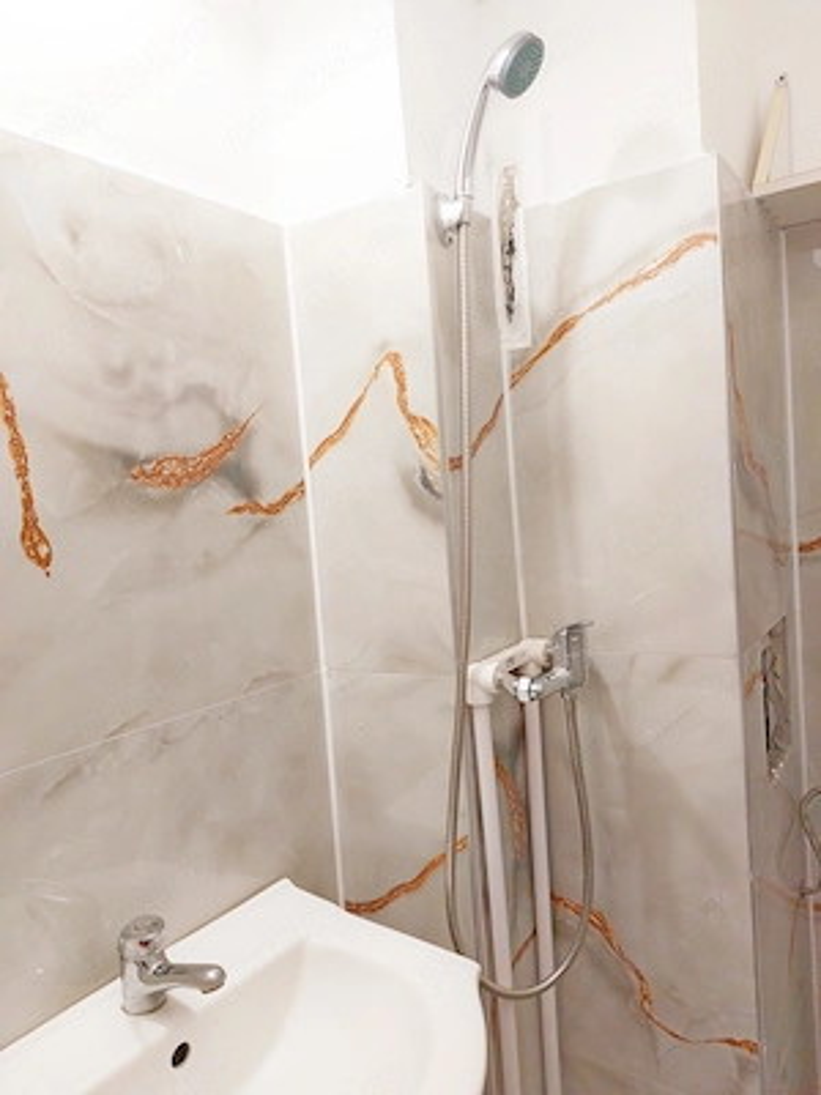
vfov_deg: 69.4
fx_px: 791
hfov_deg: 54.9
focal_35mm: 25
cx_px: 410
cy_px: 548
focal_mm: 5.23
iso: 100
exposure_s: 1/100
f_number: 1.8
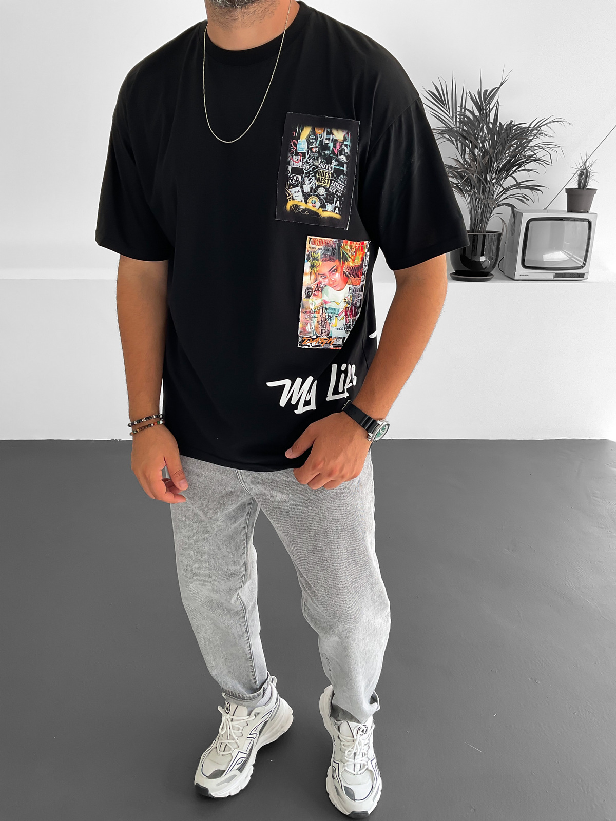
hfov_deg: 48.2
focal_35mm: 29
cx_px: 308
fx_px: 688
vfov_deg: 61.7
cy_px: 410
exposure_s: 1/120
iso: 20
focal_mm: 3
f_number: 1.8
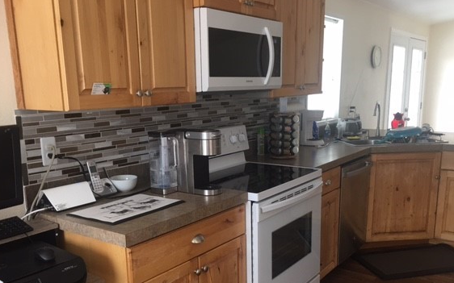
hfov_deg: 55.3
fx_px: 433
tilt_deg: -8.9
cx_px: 222
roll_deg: +0.0
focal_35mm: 35
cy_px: 185
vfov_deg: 35.9
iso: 40
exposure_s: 1/15
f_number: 2.2
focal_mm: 4.15
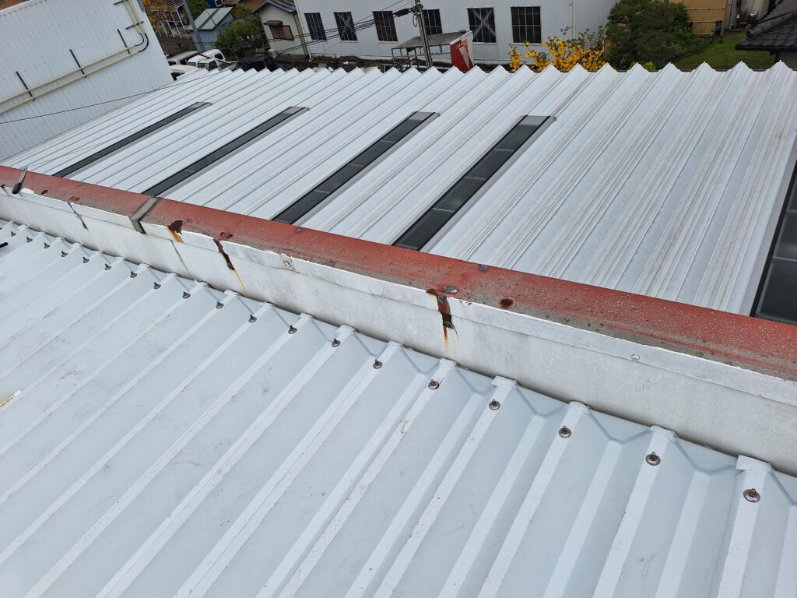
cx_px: 398
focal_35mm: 23
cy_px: 299
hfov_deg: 73.9
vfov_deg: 58.9
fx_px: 530
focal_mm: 5.54
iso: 40
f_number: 1.8
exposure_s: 1/2801
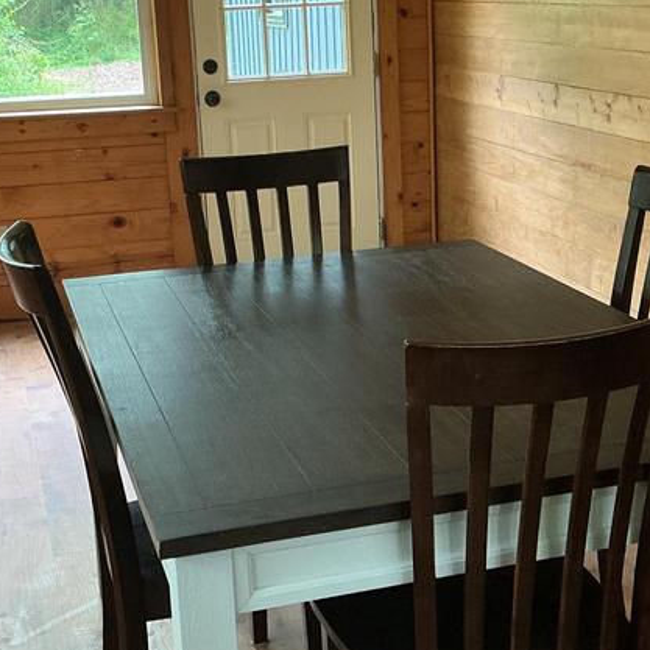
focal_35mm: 63
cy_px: 299
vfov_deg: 27.3
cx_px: 363
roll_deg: +2.2
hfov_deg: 27.3
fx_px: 1338
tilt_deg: -14.6
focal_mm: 3
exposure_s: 1/60
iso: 160
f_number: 1.8
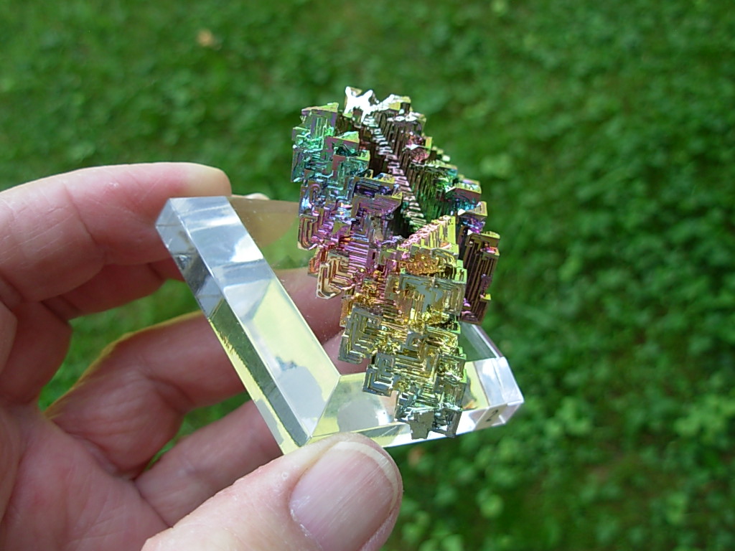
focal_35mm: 38
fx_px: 807
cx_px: 368
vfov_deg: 37.7
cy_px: 276
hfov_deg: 49.0
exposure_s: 1/157
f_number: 2.9
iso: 50
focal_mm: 6.3
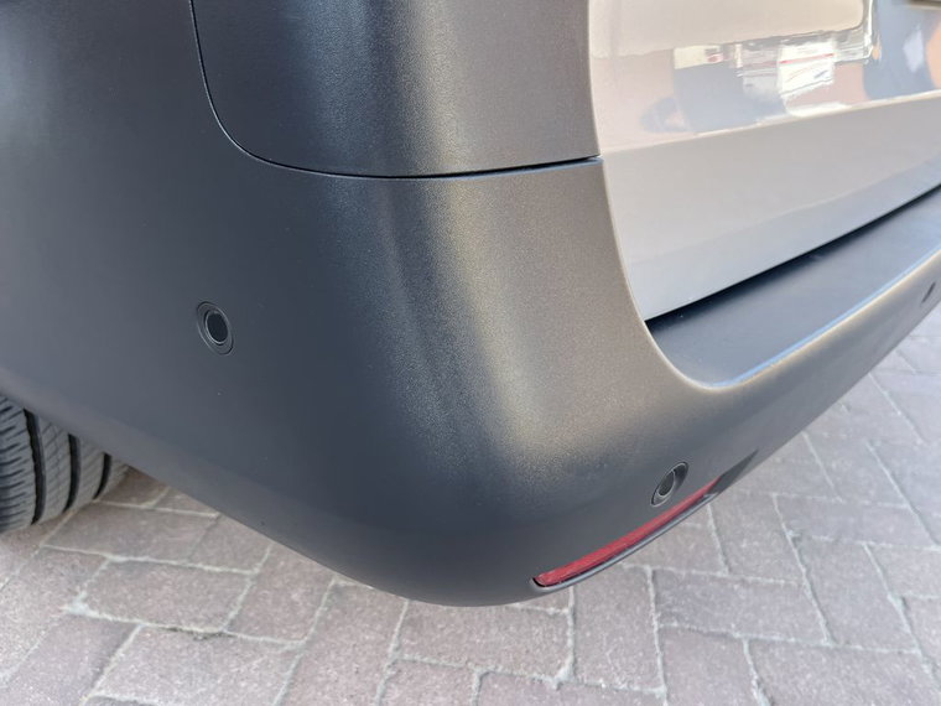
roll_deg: +0.0
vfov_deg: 53.1
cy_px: 353
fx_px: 707
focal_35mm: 26
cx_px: 470
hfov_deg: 67.3
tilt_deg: -25.2
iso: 40
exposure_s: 1/182
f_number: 1.6
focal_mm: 5.1
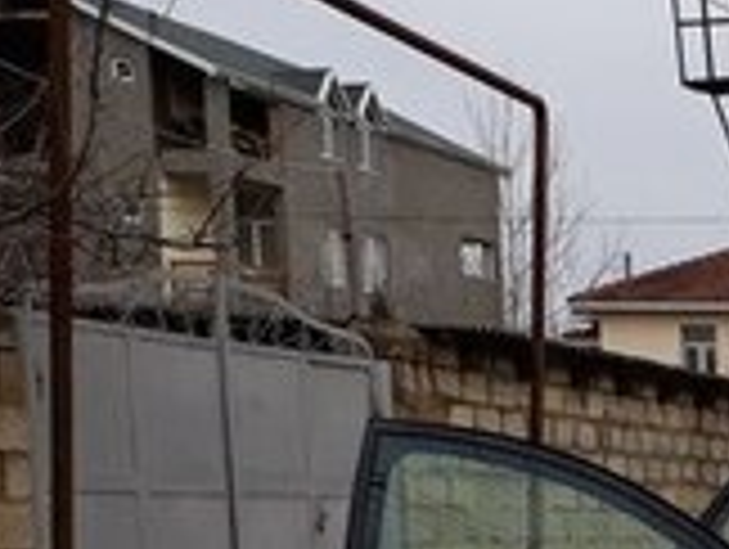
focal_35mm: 110
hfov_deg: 15.5
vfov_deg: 12.5
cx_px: 1296
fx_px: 2320
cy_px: 920
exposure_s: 1/734
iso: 40
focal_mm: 3.6
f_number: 1.9
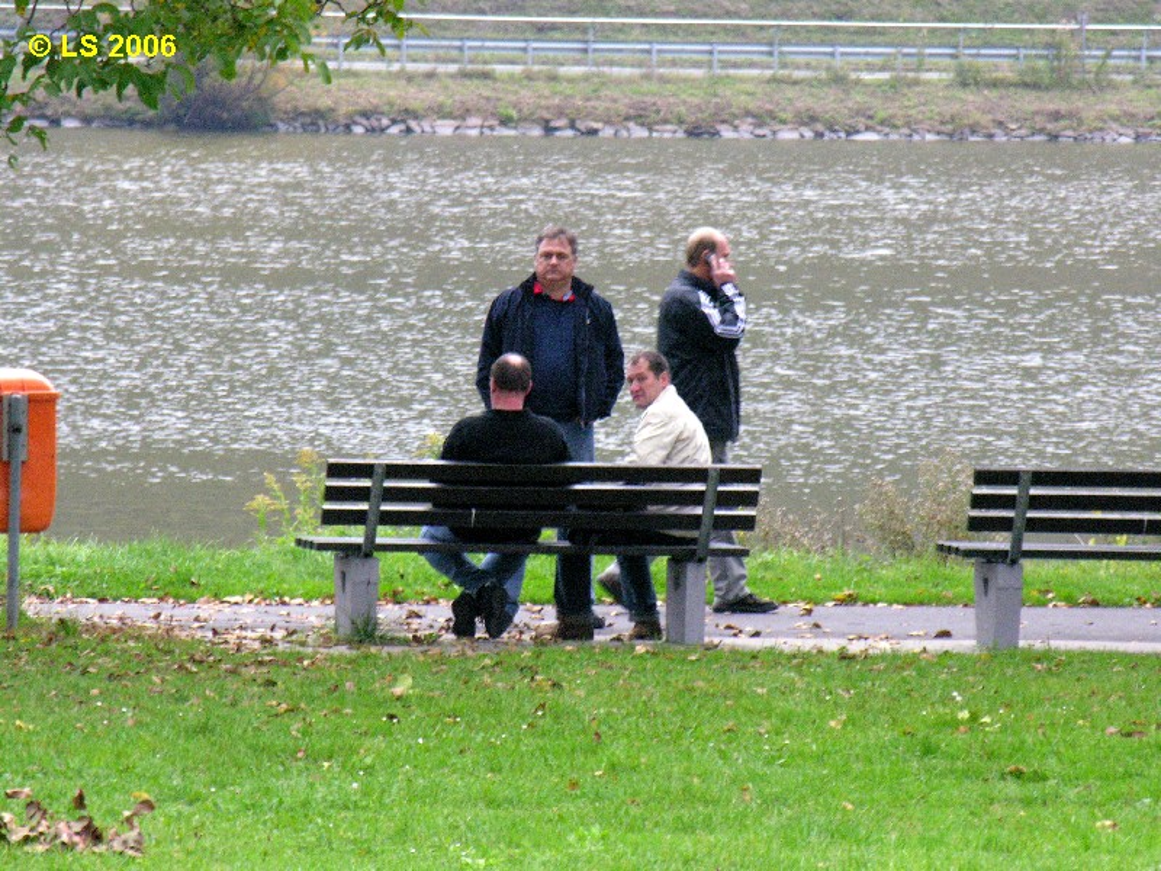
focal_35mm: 350
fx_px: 11739
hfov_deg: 5.7
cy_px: 436
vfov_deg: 4.2
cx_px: 580
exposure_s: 1/103
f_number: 5.2
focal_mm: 89
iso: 400
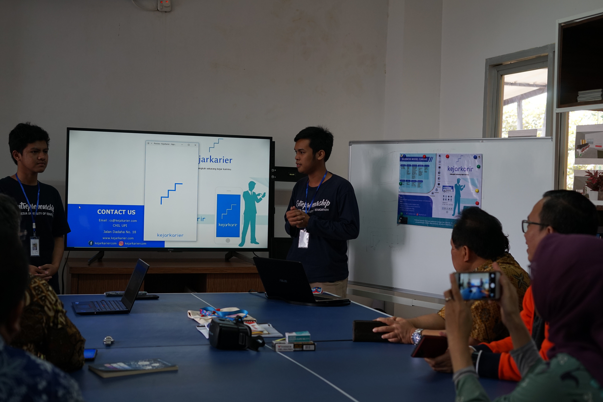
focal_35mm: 50
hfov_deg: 39.6
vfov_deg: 27.0
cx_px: 302
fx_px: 837
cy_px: 201
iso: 500
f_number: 4
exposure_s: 1/160
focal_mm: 50
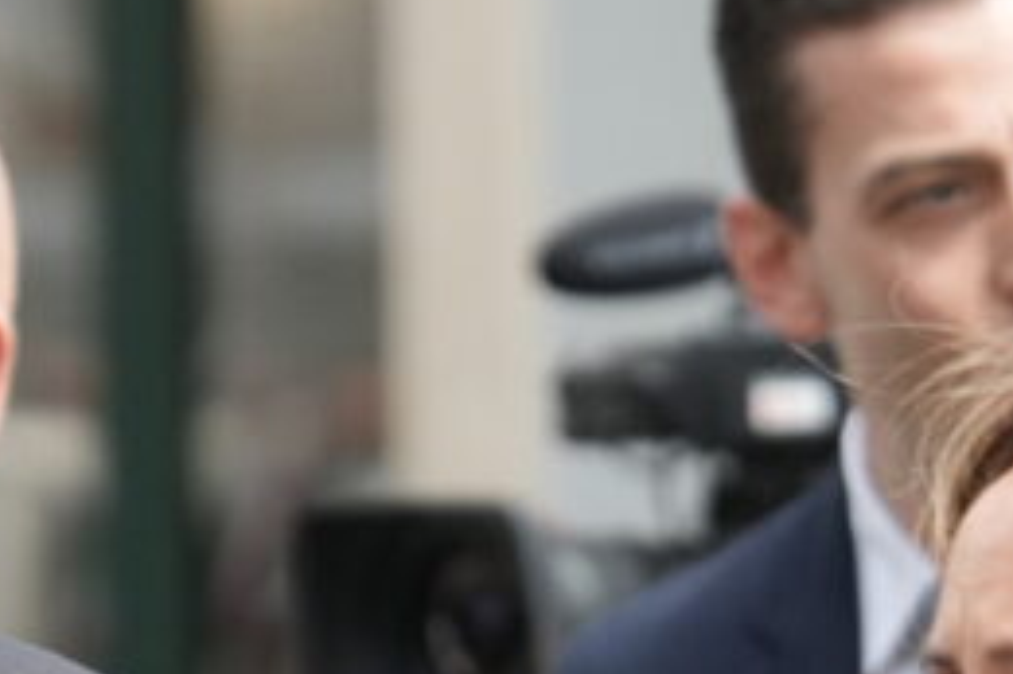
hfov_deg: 4.3
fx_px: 13469
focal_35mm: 479
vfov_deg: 2.9
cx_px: -545
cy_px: 894
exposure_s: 1/4000
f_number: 2.8
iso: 1000
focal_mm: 81
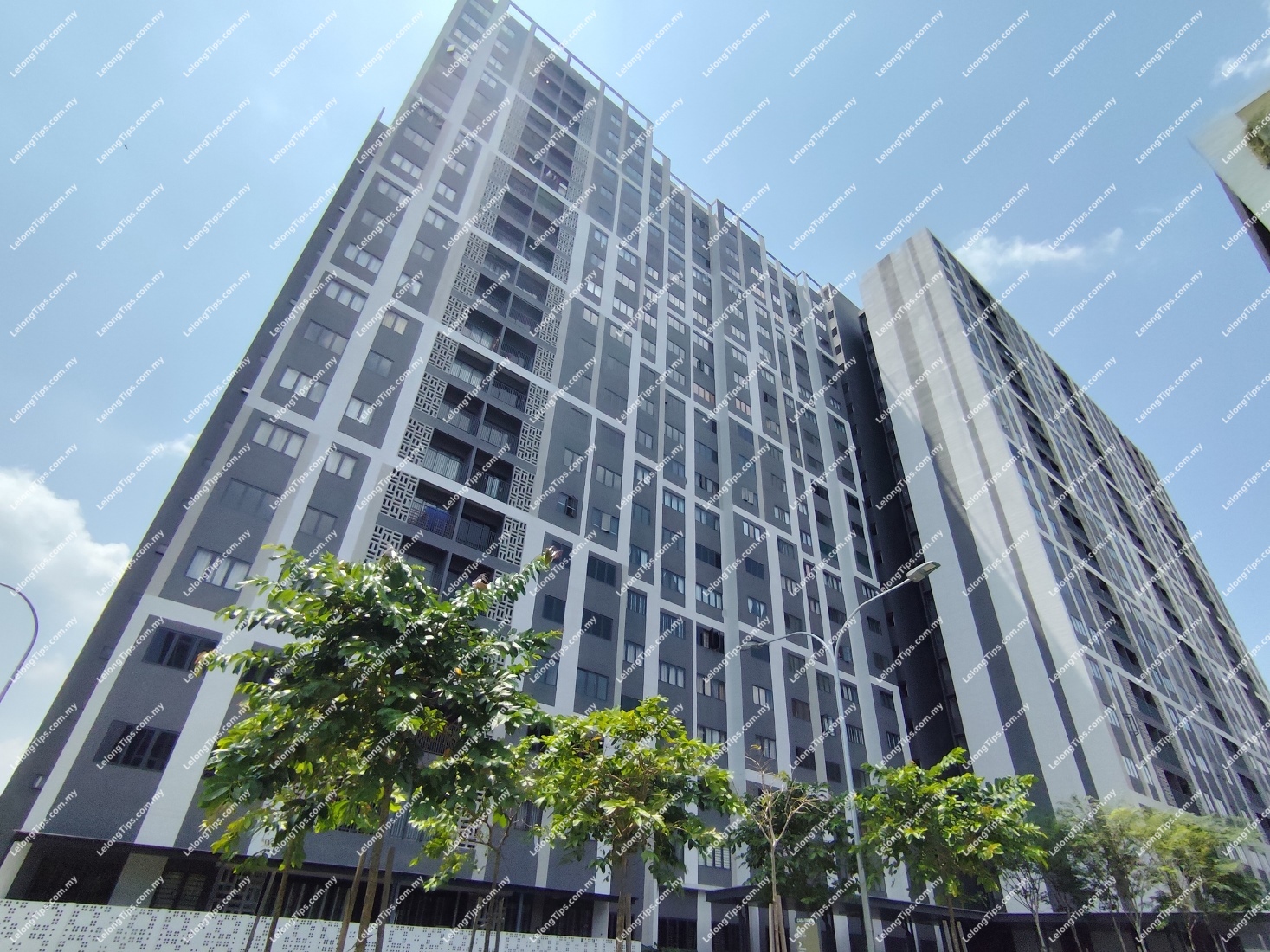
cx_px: 635
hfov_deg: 94.5
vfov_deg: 78.1
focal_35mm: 16
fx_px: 587
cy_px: 476
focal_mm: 1.65
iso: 50
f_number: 2.2
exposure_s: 1/3606
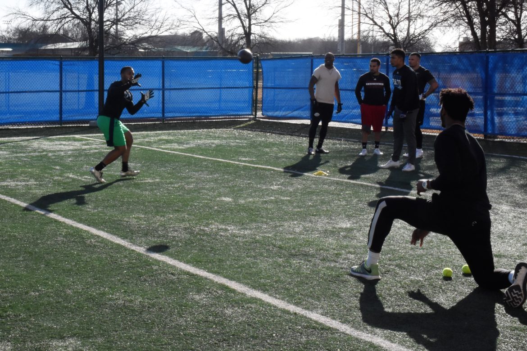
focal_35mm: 51
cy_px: 176
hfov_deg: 38.9
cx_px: 264
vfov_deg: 26.5
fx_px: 747
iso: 2000
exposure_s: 1/400
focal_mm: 34
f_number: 25
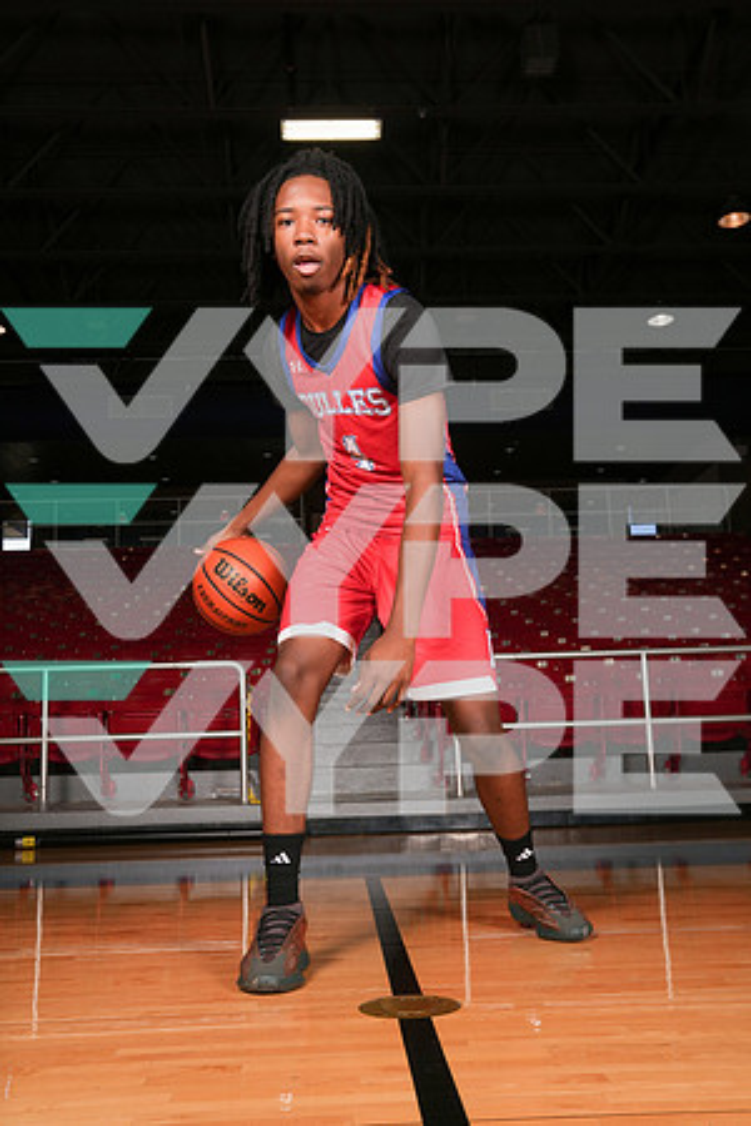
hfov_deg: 38.9
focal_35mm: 34
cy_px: 563
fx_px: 1064
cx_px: 376
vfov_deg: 55.8
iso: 400
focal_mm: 34
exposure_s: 1/200
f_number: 8
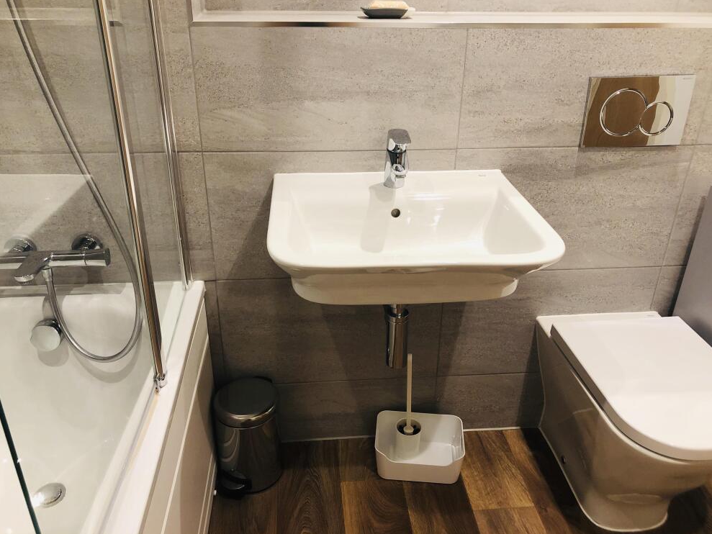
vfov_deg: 48.2
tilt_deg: -26.2
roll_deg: -0.1
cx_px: 356
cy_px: 262
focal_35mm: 29
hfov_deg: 61.7
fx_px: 597
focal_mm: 3.99
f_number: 1.8
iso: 40
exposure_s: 1/15
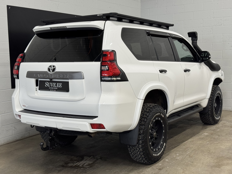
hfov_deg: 39.7
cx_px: 116
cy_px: 87
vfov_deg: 30.3
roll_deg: +1.8
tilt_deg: -5.5
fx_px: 322
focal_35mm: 48
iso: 80
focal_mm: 6.76
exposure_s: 1/100
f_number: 1.78
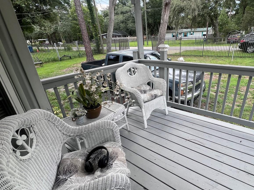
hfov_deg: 86.5
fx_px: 132
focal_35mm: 18
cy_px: 98
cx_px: 154
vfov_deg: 71.6
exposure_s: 1/185
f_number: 1.8
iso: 32
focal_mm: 1.57
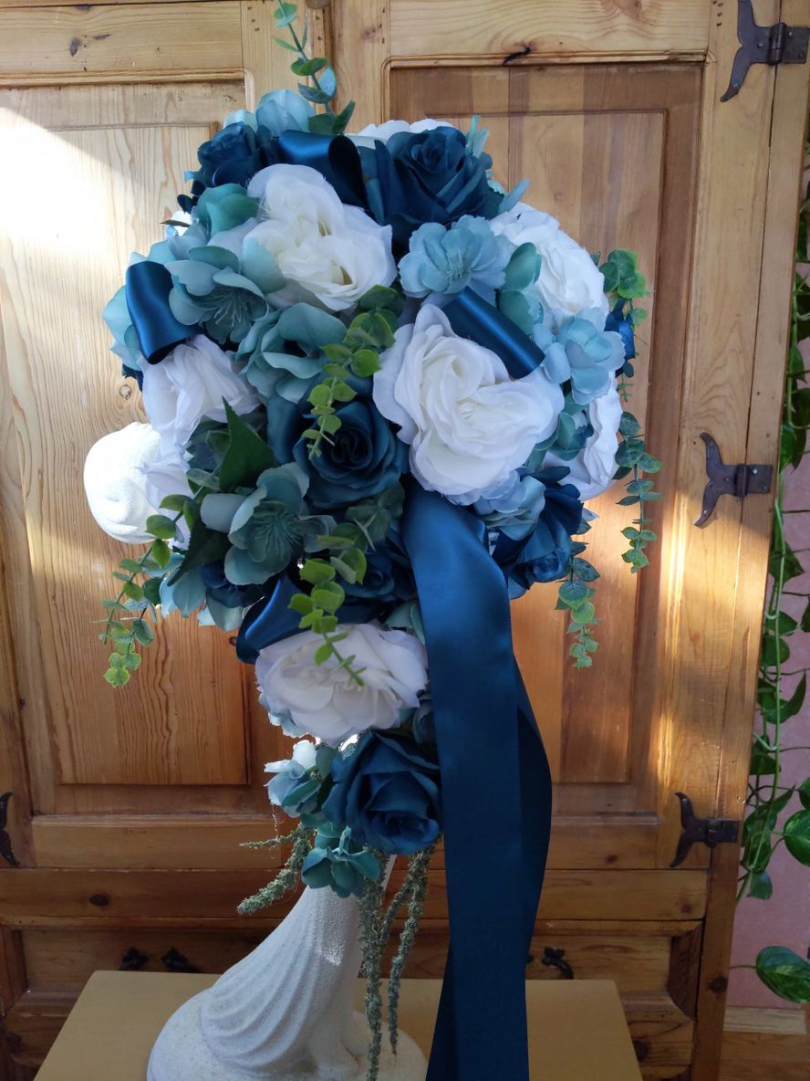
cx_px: 405
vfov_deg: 67.3
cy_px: 540
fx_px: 811
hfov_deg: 53.1
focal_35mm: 26
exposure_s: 1/120
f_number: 1.8
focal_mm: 4.44
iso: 212
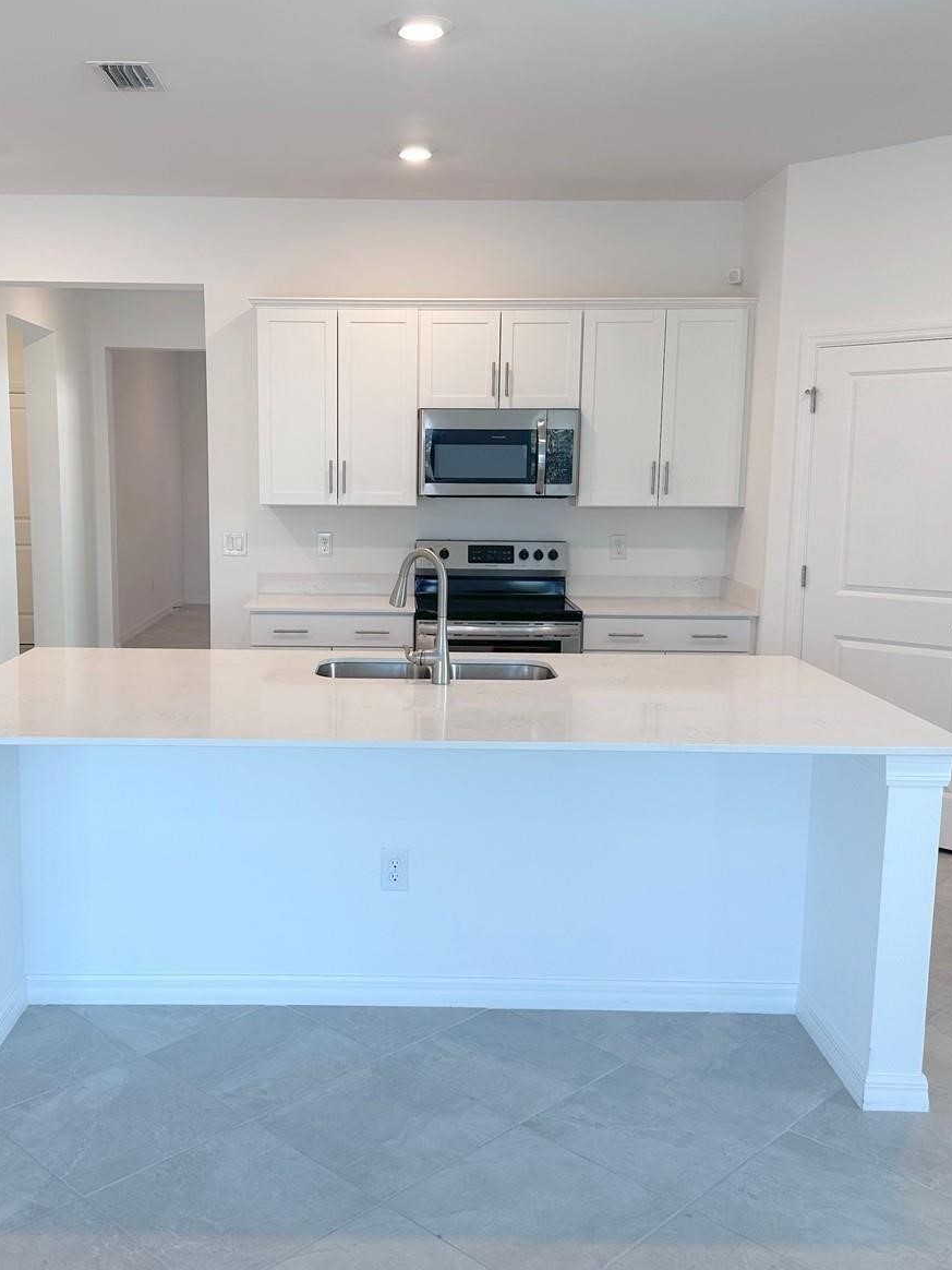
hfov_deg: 42.8
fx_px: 1210
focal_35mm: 33
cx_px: 398
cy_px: 633
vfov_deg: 55.4
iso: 80
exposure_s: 1/120
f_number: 1.78
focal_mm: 6.86
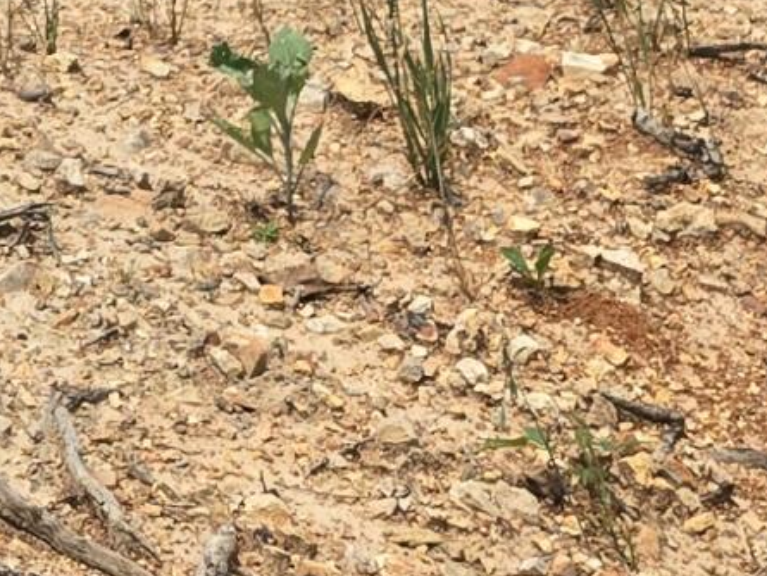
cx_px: -869
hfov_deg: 11.3
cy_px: -1114
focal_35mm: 155
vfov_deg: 8.2
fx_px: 3435
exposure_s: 1/1422
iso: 25
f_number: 1.8
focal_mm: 5.4
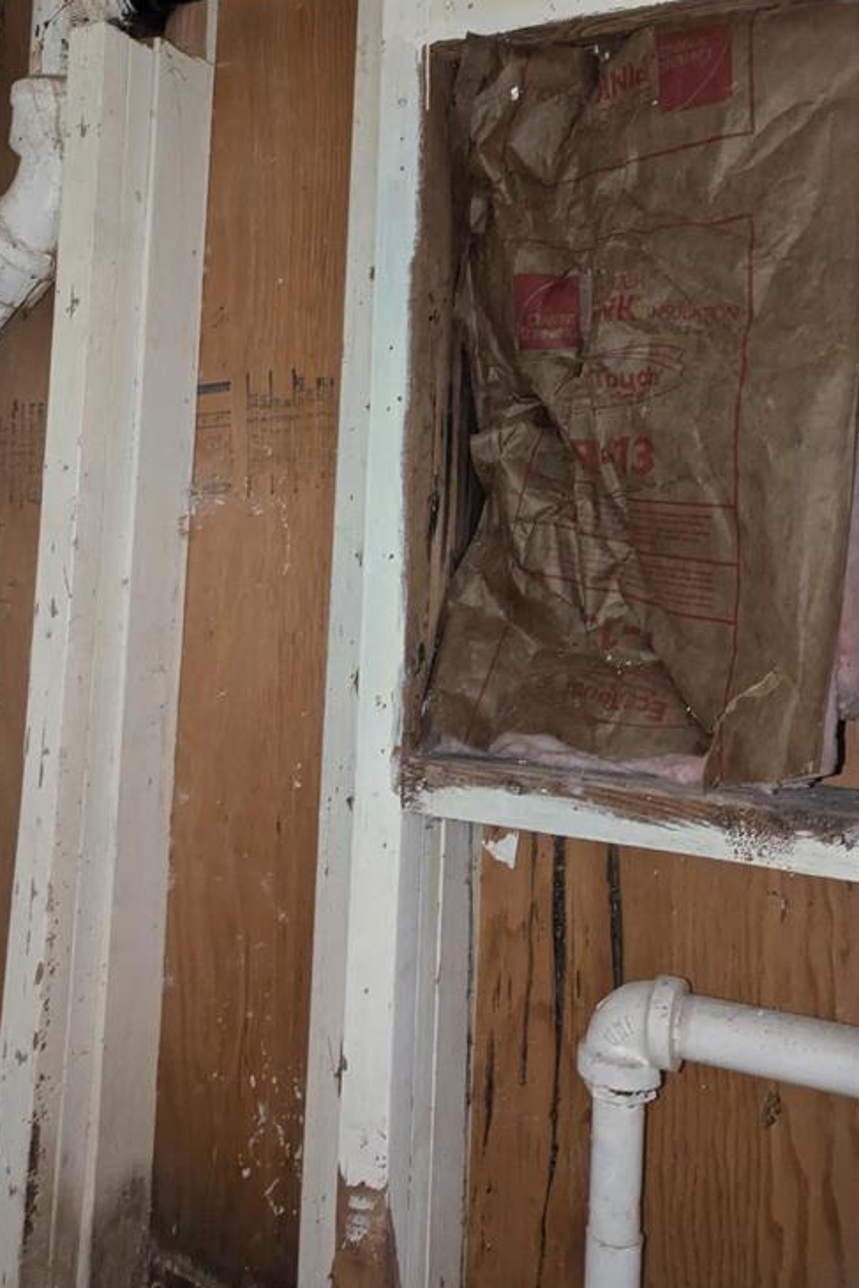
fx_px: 1252
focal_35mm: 35
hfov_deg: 37.9
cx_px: 429
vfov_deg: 53.7
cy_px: 462
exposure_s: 1/109
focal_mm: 6.81
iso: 2290
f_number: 1.85
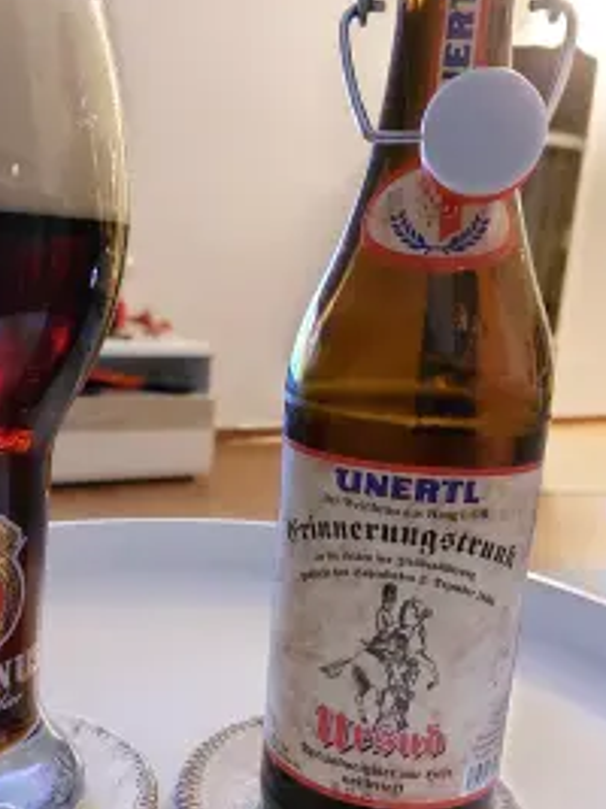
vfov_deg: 50.9
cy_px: 497
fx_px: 841
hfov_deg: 39.3
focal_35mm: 36
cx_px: 215
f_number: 1.8
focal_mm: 5.23
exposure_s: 1/6
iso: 2500
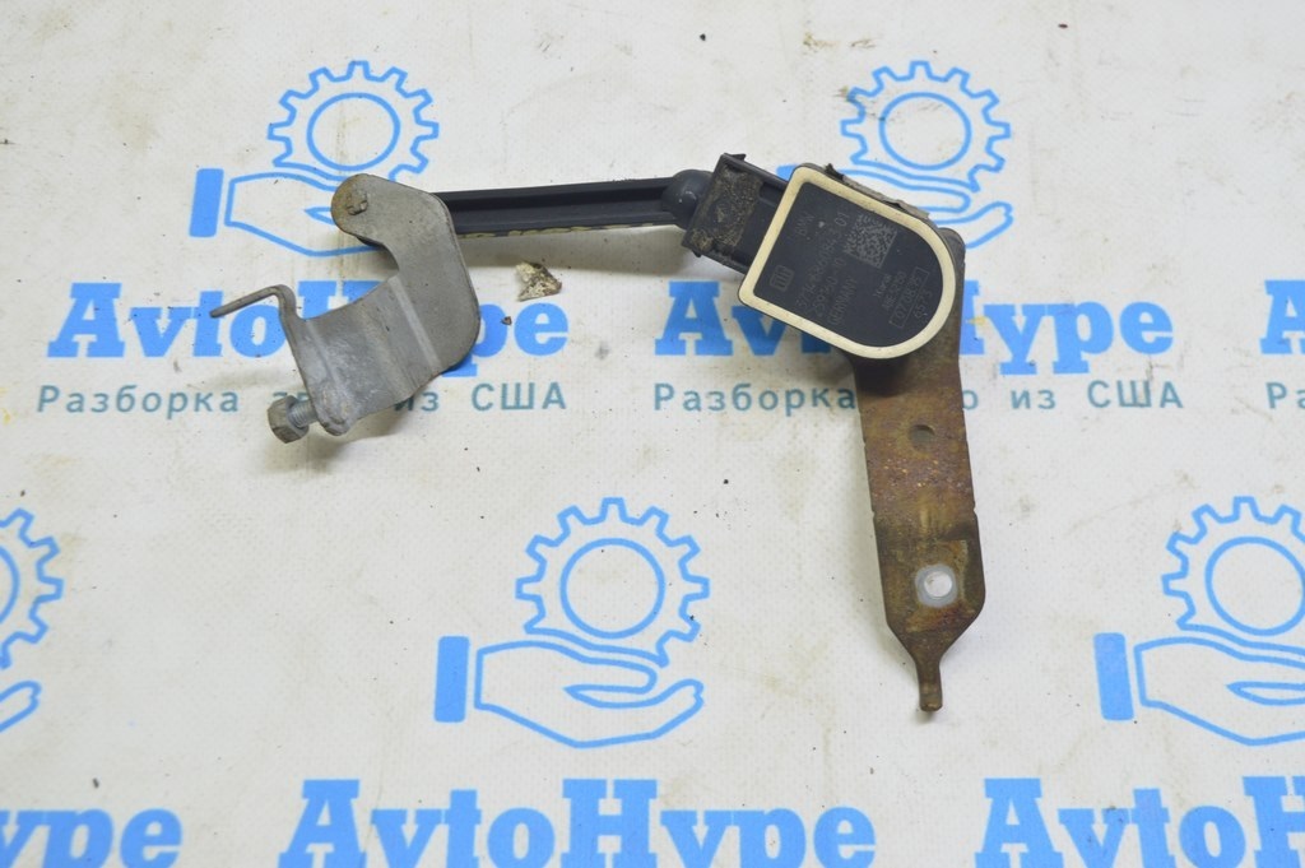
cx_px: 652
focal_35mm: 46
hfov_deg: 42.4
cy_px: 434
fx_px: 1684
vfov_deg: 28.9
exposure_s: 1/20
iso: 400
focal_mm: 31
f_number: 5.6
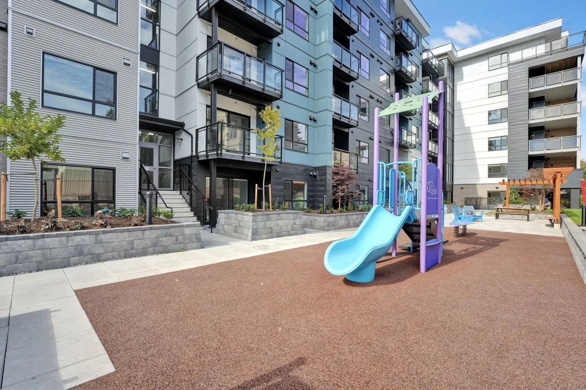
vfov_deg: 72.7
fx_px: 265
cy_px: 195
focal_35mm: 16
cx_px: 293
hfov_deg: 95.7
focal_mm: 16.3
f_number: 8
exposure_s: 1/400
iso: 400
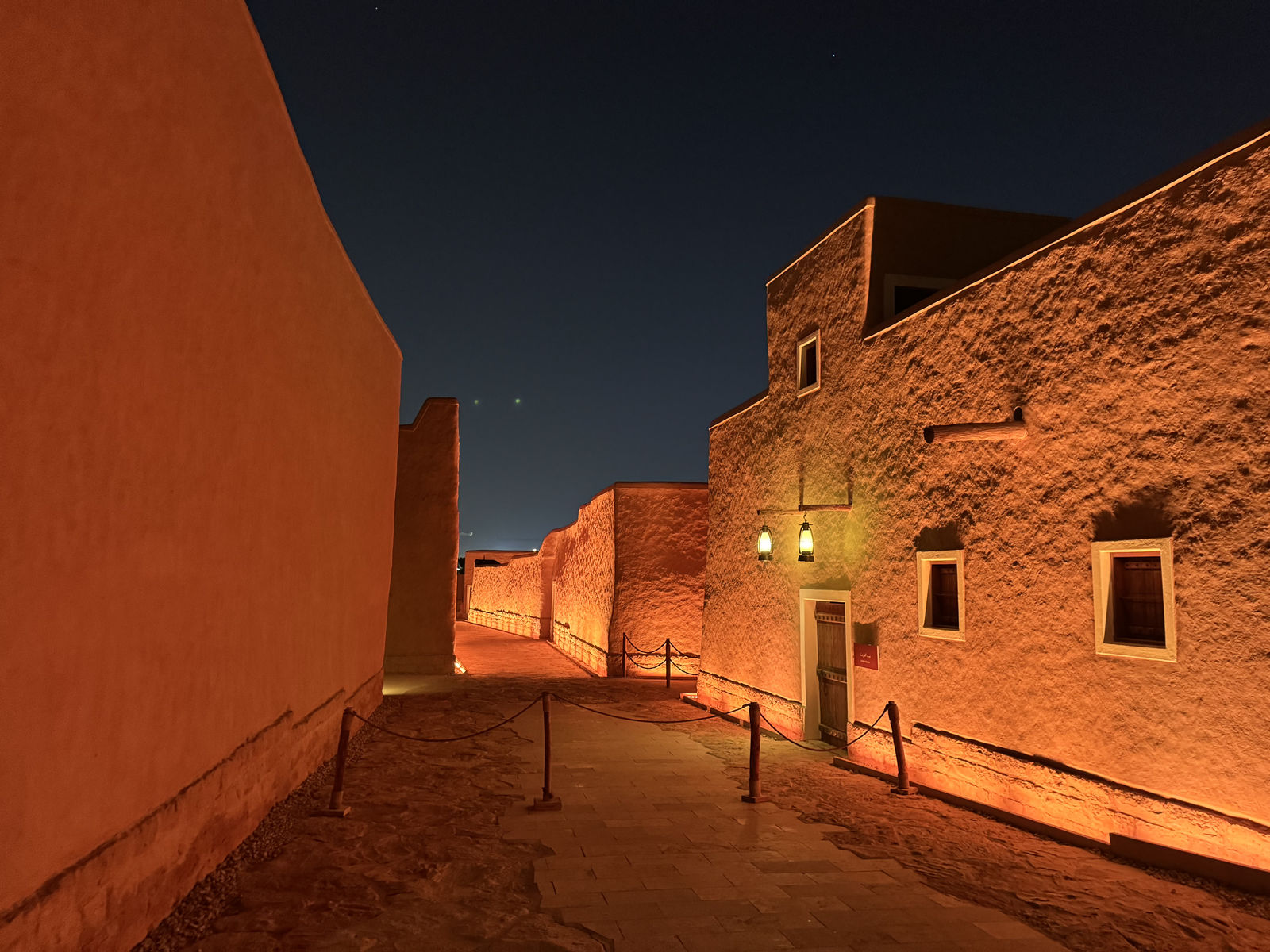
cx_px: 635
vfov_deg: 56.8
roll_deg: -1.1
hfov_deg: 71.6
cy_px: 476
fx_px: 881
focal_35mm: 24
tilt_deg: +7.3
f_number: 1.78
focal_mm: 6.76
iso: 1000
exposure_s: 1/40
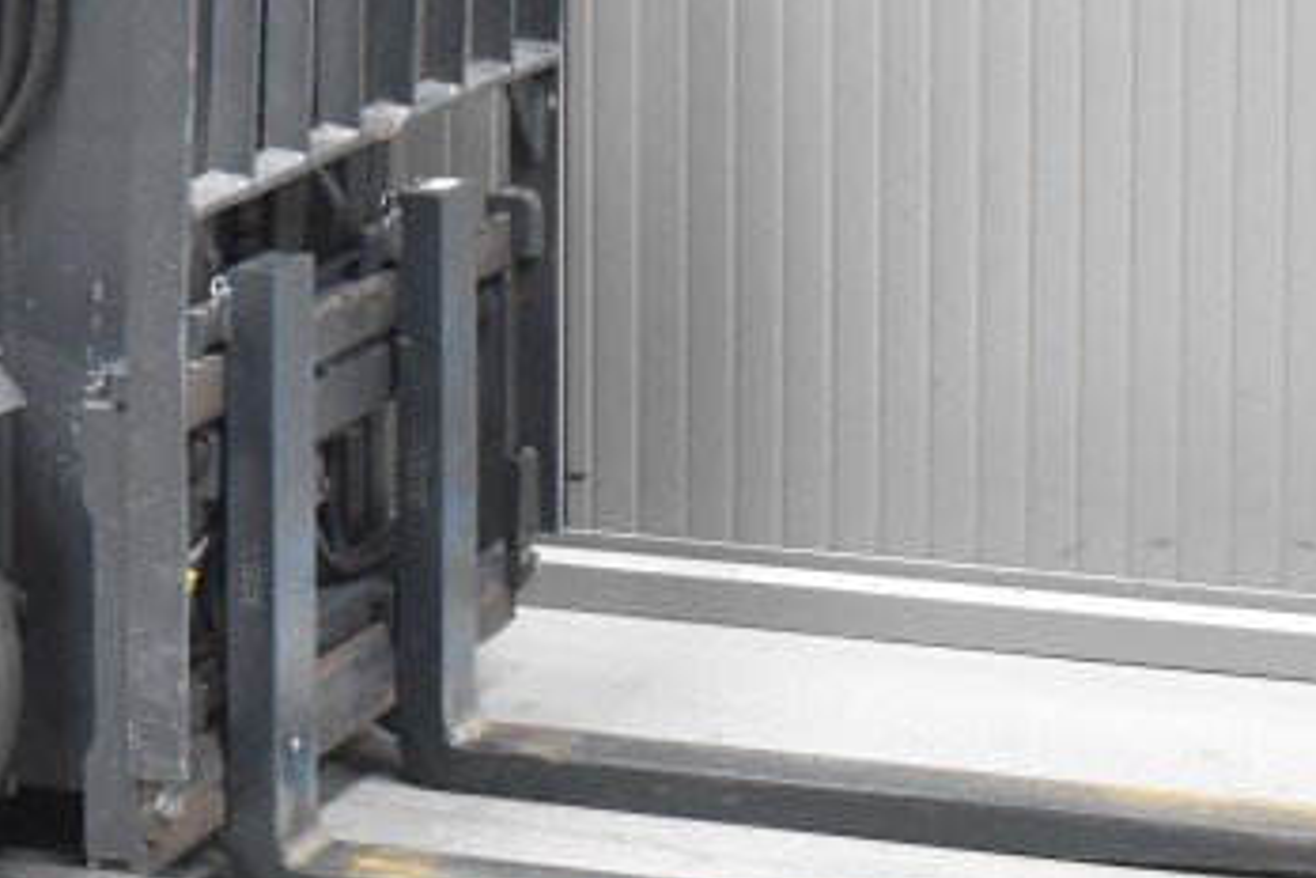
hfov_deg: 12.8
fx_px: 5666
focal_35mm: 155
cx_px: -397
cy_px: -280
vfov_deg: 8.7
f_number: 5.6
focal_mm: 30
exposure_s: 1/20
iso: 1600
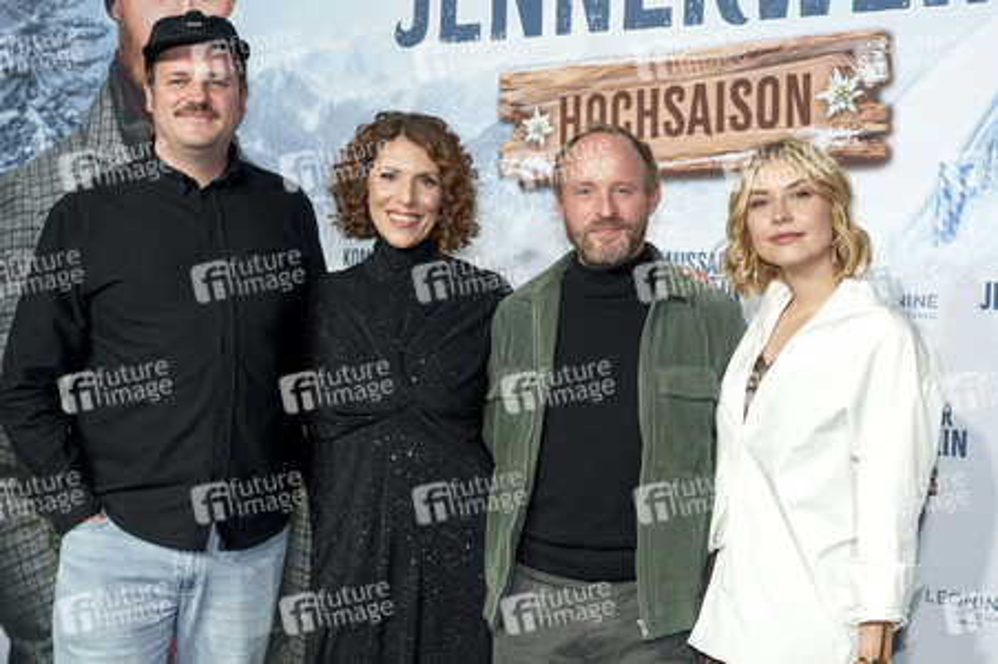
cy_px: 332
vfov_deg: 27.5
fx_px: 1357
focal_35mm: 49
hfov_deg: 40.4
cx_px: 499
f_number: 4.5
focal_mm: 49
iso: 800
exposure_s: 1/250
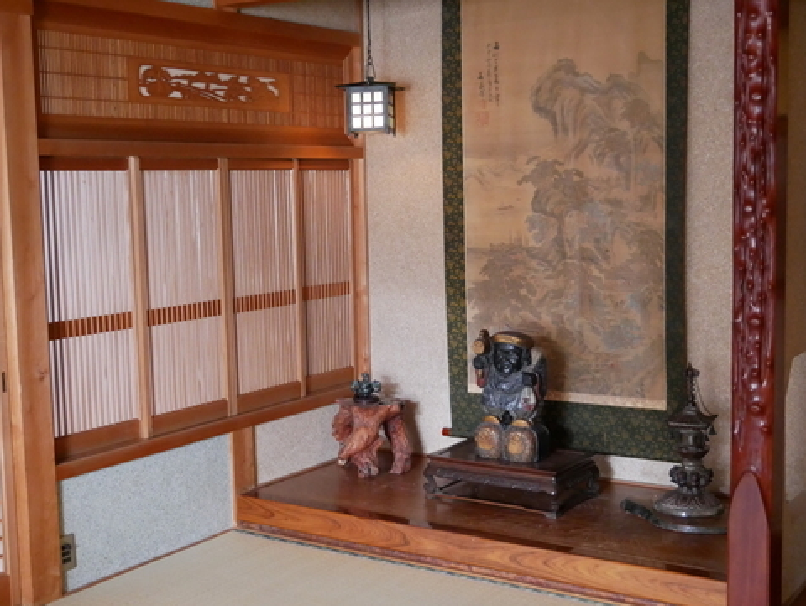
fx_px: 1165
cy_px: 300
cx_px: 364
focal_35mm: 50
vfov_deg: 29.2
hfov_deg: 38.1
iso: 3200
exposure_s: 1/50
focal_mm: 20
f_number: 4.1
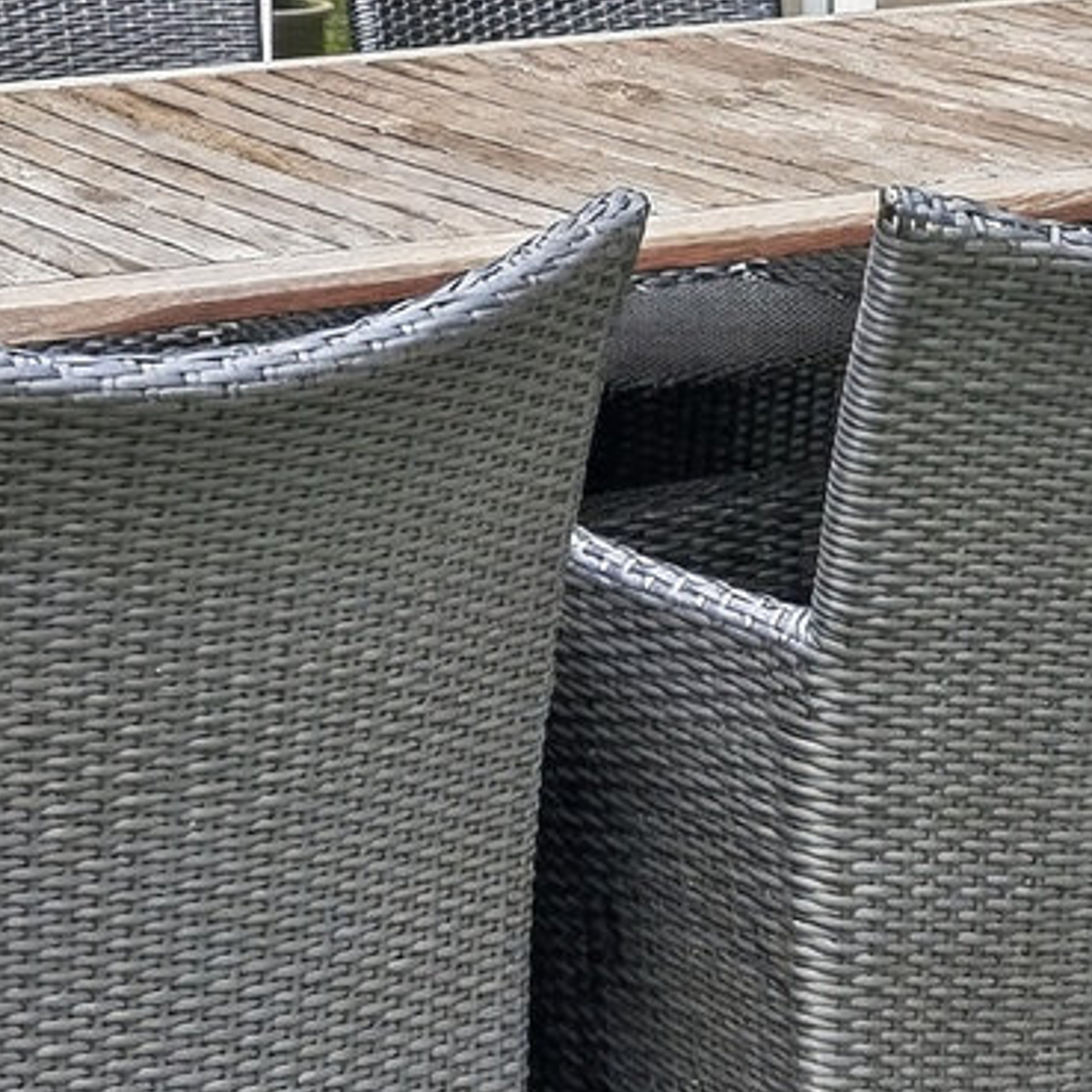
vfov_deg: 14.0
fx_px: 4211
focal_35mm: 118
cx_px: 914
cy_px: -450
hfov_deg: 14.7
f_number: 8
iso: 400
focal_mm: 20
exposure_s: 1/50
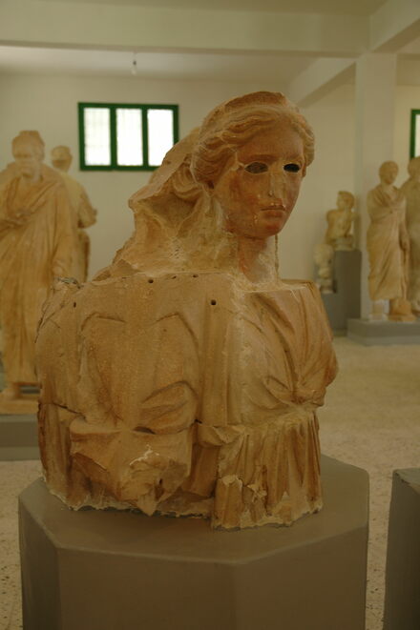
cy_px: 315
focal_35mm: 40
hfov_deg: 33.0
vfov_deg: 47.9
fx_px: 709
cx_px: 210
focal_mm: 27
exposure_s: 1/25
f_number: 3.8
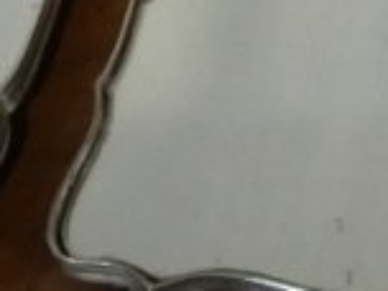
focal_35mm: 135
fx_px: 1513
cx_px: 613
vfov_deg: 10.9
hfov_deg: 13.6
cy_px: 18
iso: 400
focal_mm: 3.6
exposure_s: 1/125
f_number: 2.8
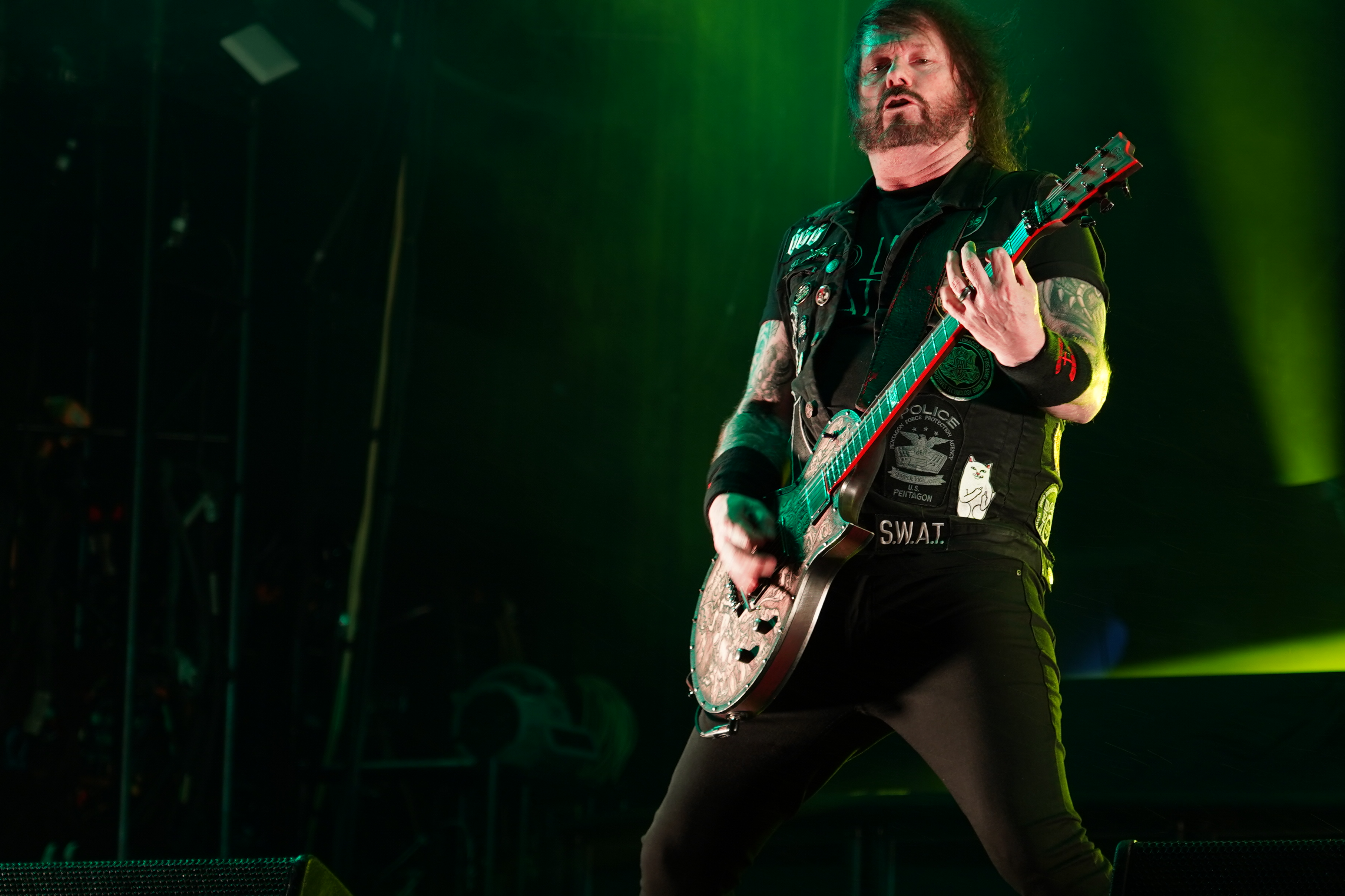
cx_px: 936
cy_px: 264
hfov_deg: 16.5
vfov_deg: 11.0
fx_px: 4632
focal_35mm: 124
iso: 250
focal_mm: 75
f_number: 4
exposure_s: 1/80
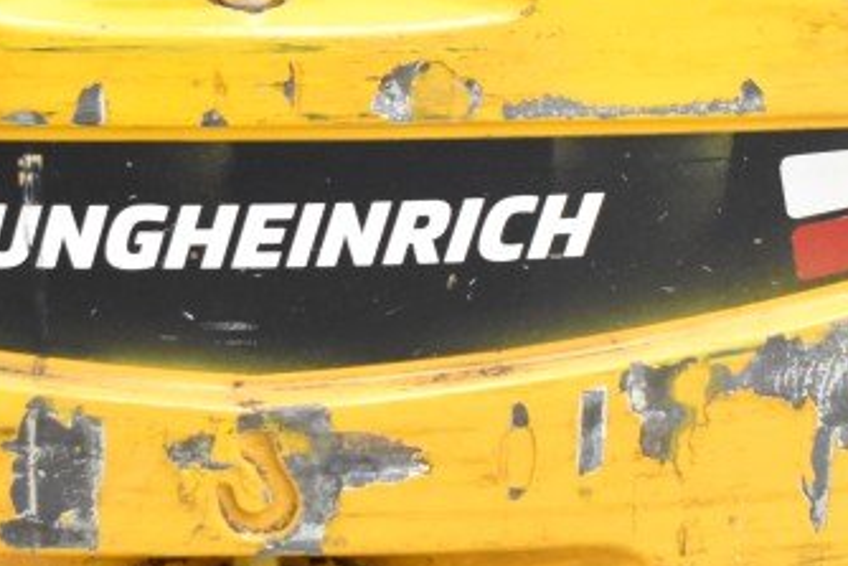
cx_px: 223
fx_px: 3176
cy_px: 584
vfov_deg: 10.1
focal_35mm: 135
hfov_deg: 15.1
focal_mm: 25
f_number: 4.5
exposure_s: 1/30
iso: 1600
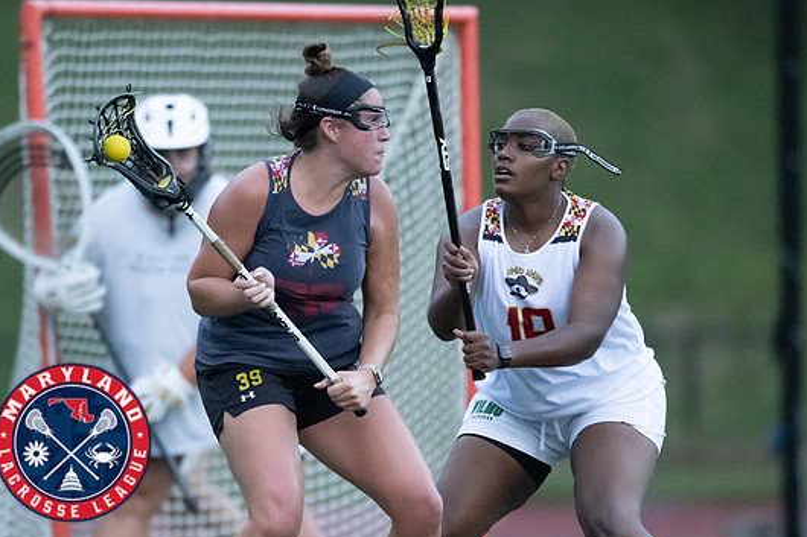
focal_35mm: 666
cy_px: 345
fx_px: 14924
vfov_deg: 2.1
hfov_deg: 3.1
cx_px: 238
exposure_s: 1/1000
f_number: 2.8
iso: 11400
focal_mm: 400
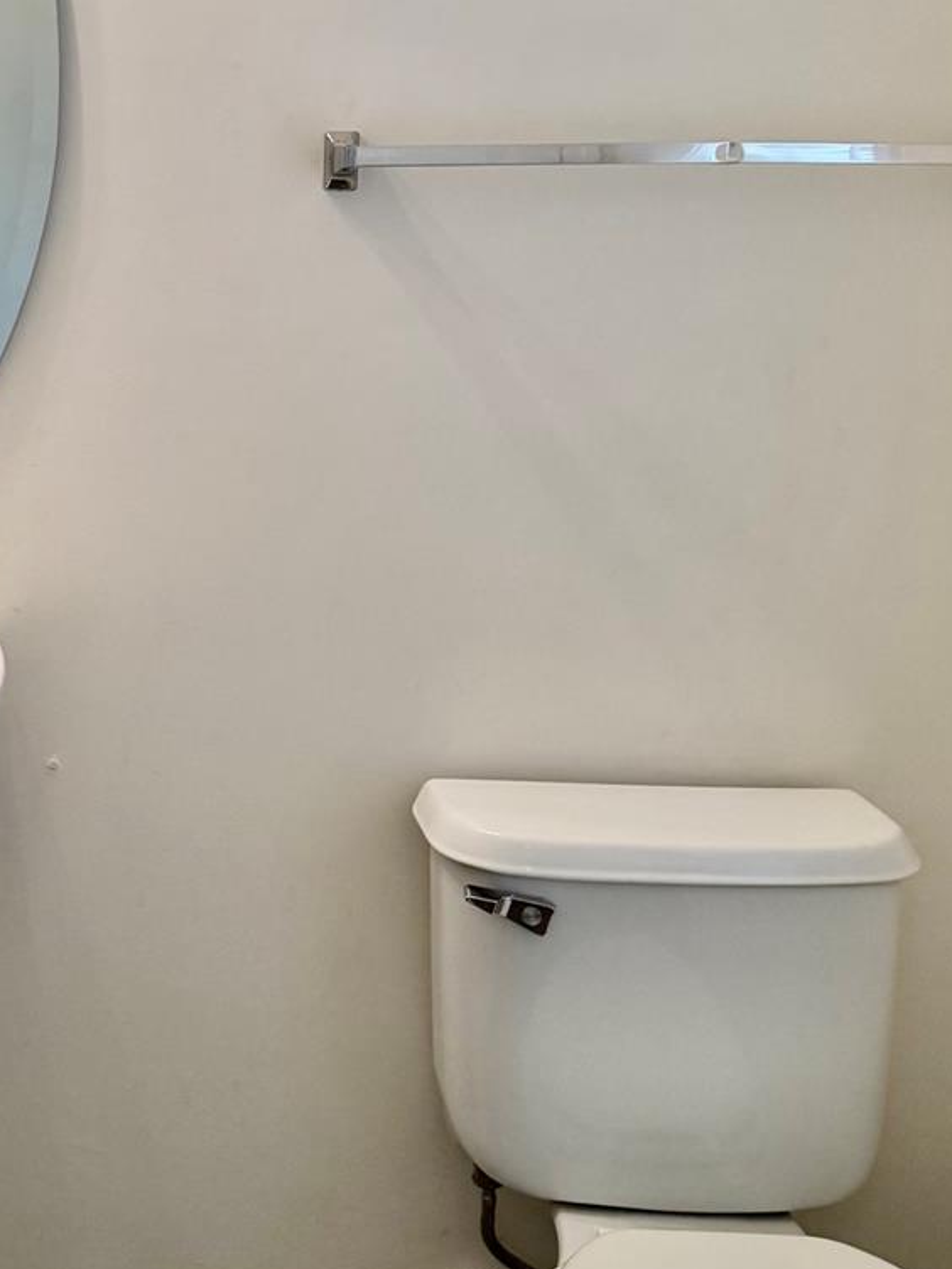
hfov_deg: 28.0
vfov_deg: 38.5
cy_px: 430
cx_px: 14
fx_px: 1797
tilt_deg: -4.5
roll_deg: -0.4
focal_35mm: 49
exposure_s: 1/143
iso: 200
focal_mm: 6.76
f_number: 1.78
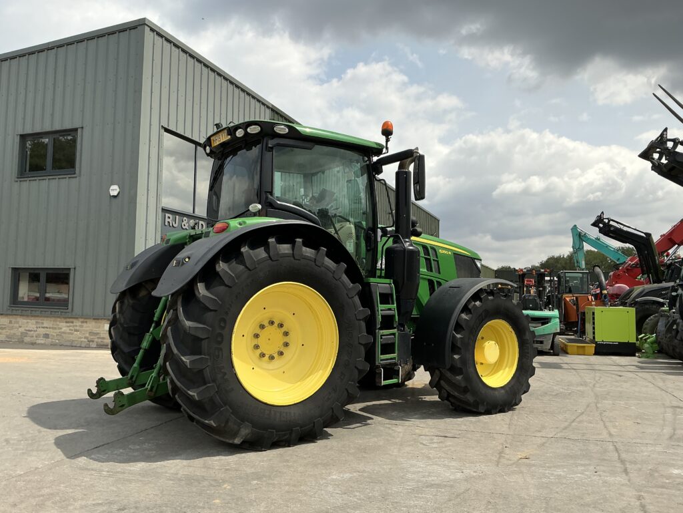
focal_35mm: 28
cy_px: 256
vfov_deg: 49.7
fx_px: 552
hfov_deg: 63.4
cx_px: 342
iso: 25
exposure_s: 1/2058
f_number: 1.8
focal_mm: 3
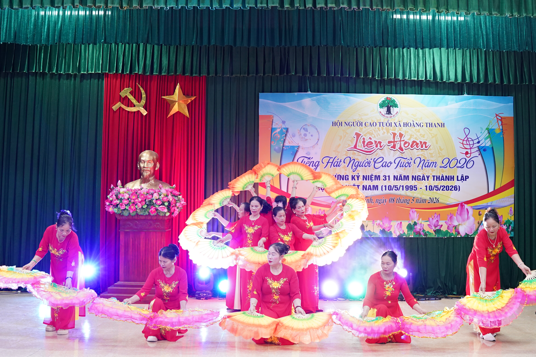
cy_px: 178
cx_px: 268
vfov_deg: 36.9
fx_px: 536
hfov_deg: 53.1
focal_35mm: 36
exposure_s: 1/60
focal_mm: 24
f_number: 3.5
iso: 2500
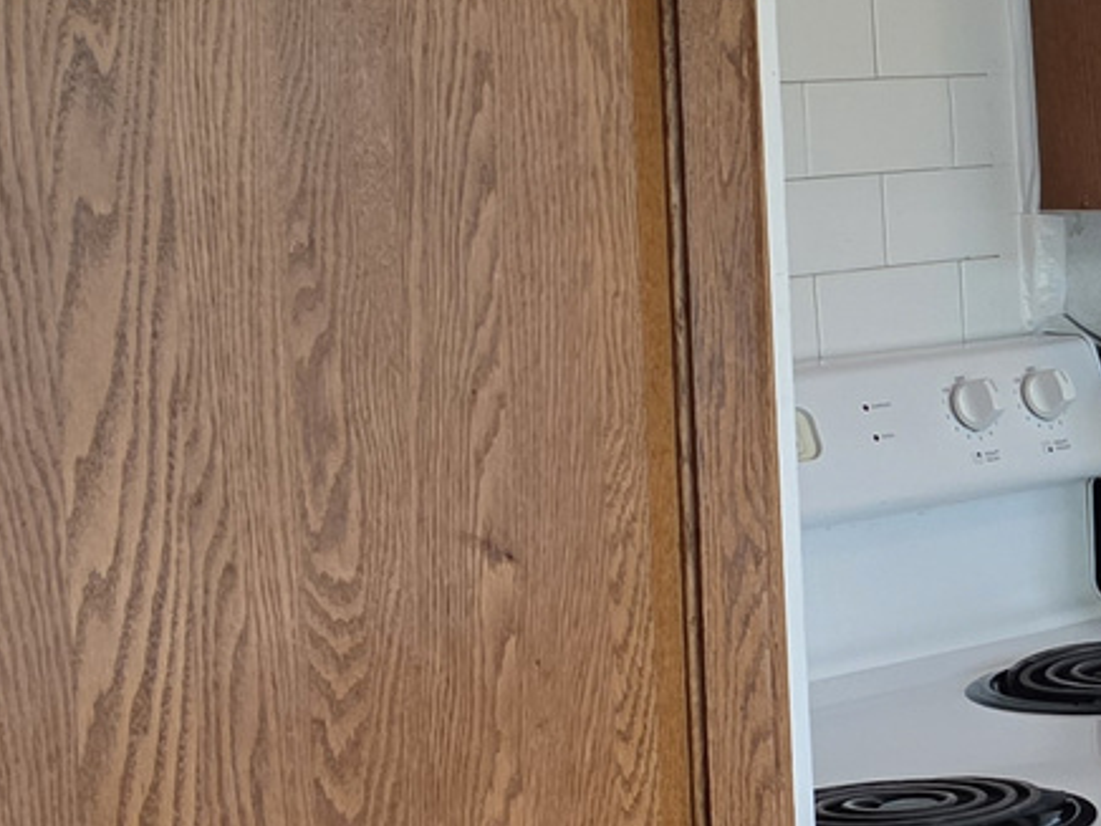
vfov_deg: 13.7
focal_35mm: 108
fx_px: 3435
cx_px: 1785
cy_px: 207
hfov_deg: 16.2
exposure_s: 1/120
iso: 320
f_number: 1.7
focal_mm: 6.3
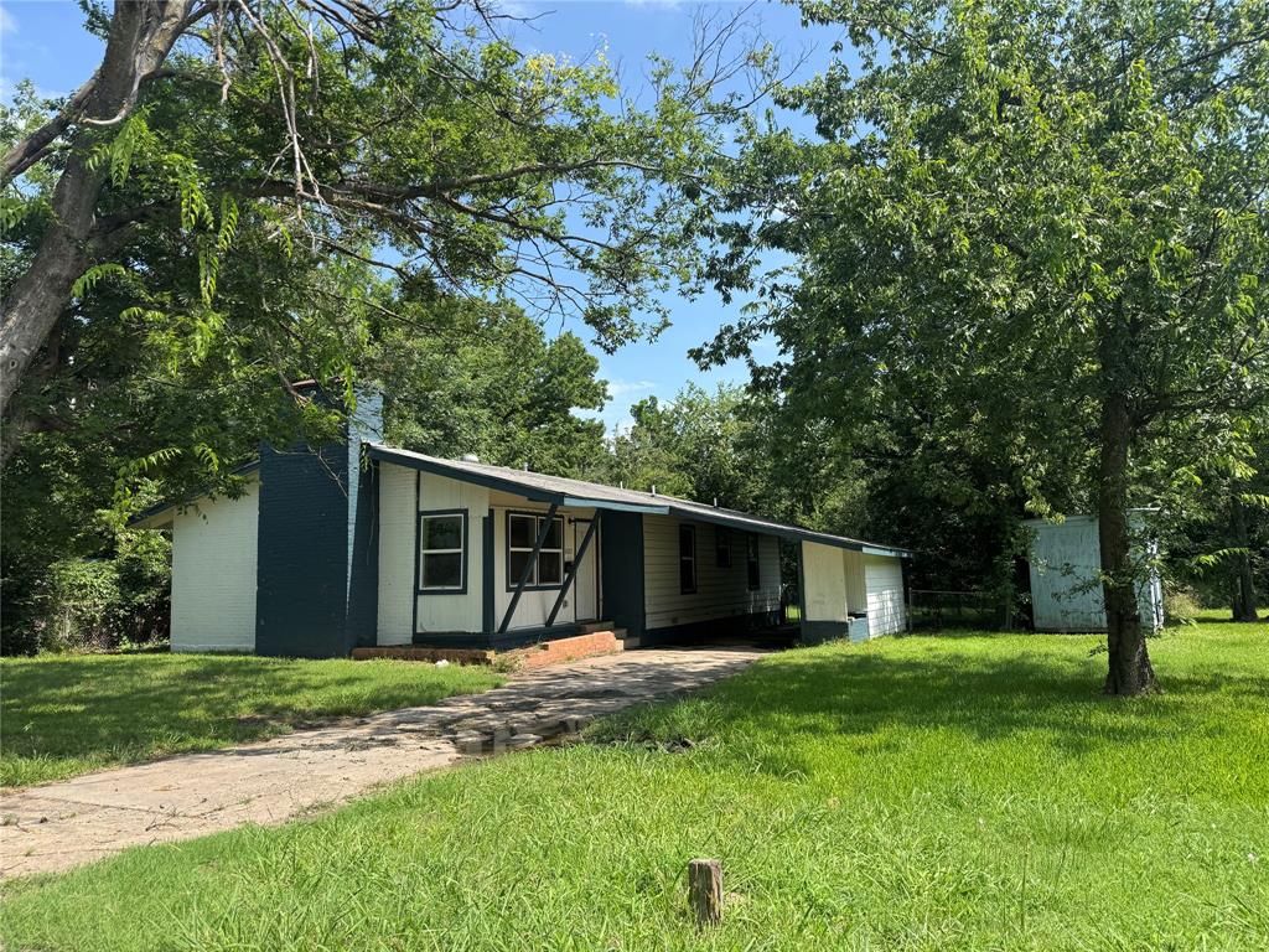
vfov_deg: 56.8
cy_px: 476
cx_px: 634
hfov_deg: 71.6
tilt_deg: +5.4
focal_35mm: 24
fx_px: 880
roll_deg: +1.1
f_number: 1.78
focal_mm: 6.76
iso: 80
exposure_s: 1/1923
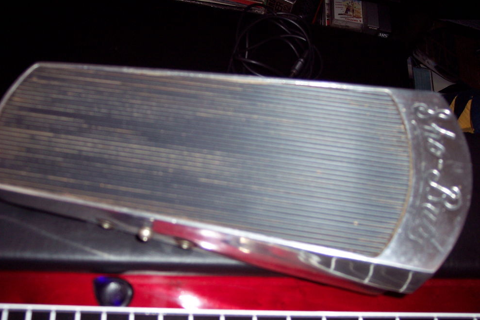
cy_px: 177
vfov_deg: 32.6
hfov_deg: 47.4
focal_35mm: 41
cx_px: 239
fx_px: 547
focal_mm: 8
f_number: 2.8
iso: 140
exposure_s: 1/60
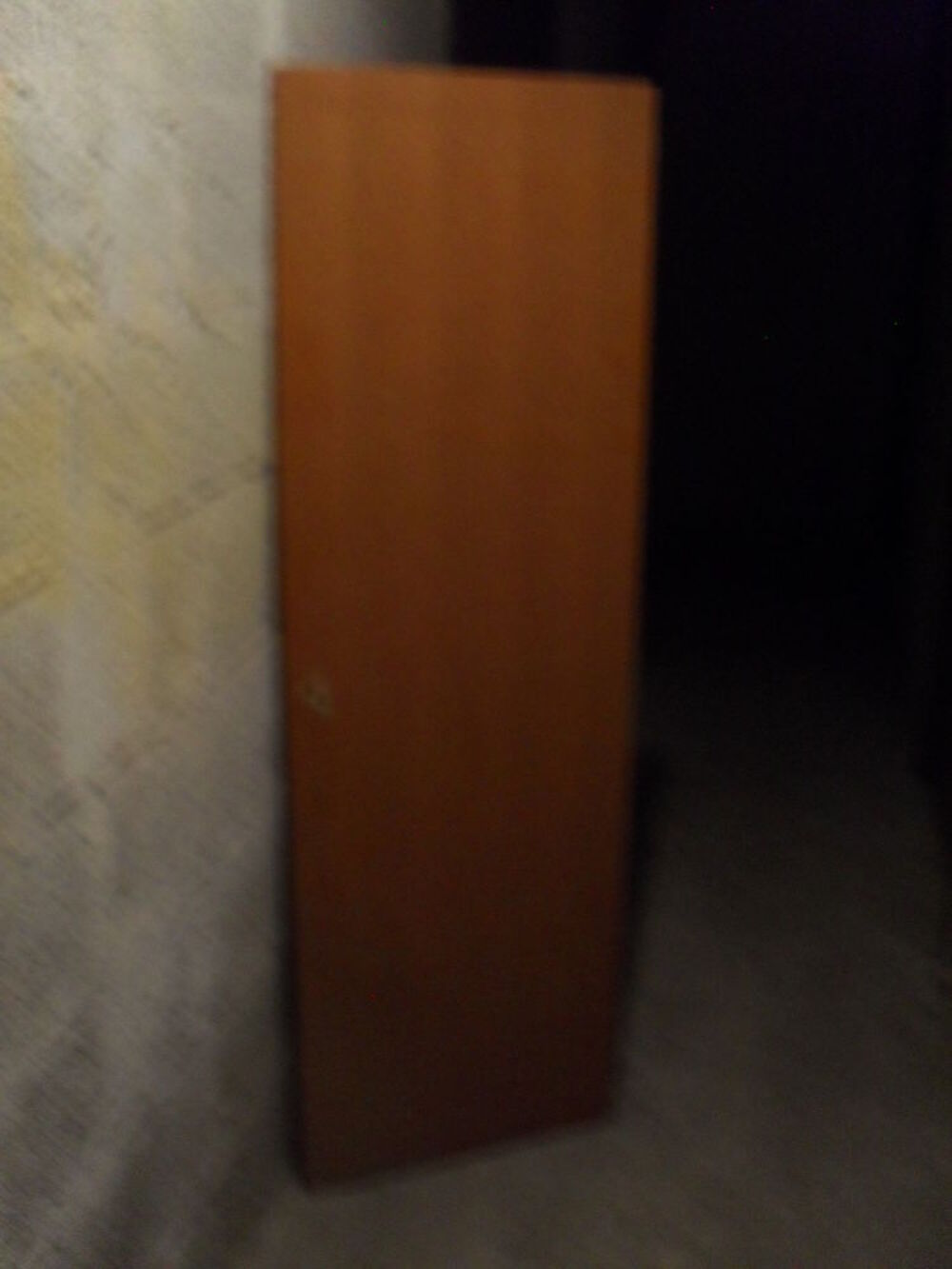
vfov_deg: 52.6
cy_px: 634
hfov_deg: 40.7
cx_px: 476
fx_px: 1283
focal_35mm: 35
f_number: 3.2
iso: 400
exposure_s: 1/8
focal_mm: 6.3
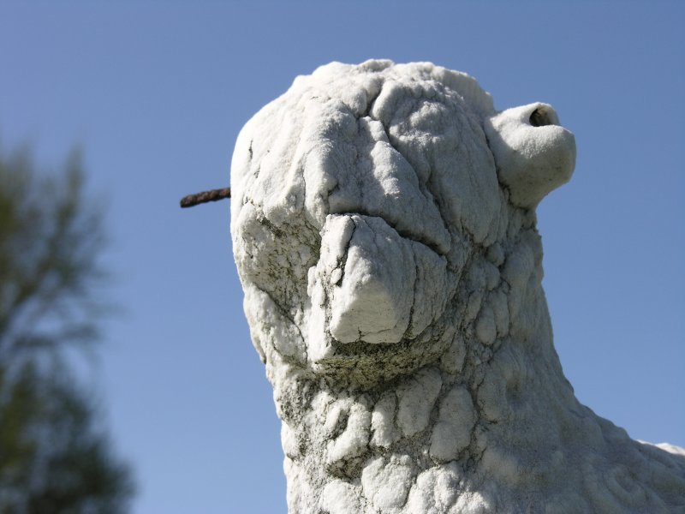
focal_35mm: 94
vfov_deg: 15.7
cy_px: 257
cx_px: 342
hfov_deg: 20.9
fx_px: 1860
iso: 50
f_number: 5.7
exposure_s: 1/395
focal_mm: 24
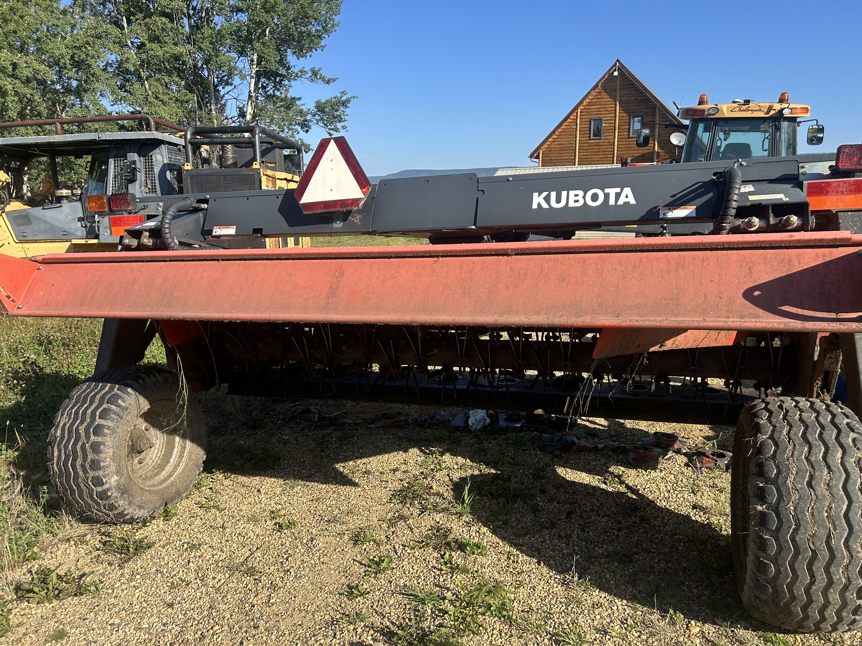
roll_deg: +0.7
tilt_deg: -11.1
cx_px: 431
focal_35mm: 26
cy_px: 323
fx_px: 647
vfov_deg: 53.1
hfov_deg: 67.3
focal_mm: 5.7
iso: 50
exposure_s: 1/2513
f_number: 1.5
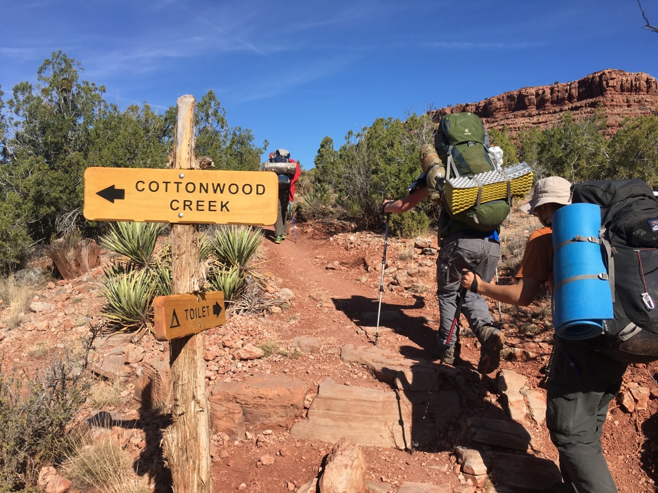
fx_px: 551
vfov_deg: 48.2
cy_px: 246
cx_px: 329
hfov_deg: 61.7
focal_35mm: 29
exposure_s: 1/1603
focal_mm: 4.15
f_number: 2.2
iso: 25
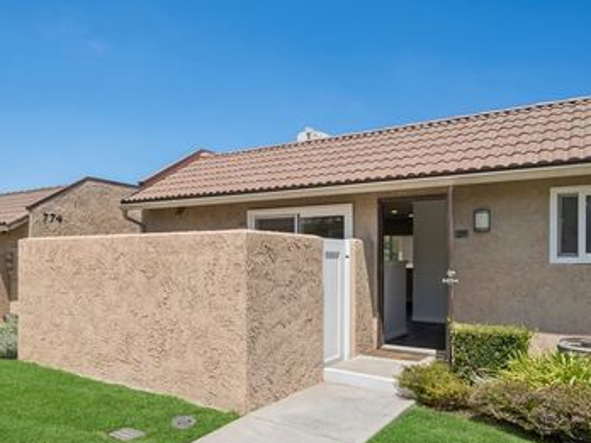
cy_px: 262
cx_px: 246
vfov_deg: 48.0
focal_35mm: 29
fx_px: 495
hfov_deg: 61.3
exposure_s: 1/200
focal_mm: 21
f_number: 9
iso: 100
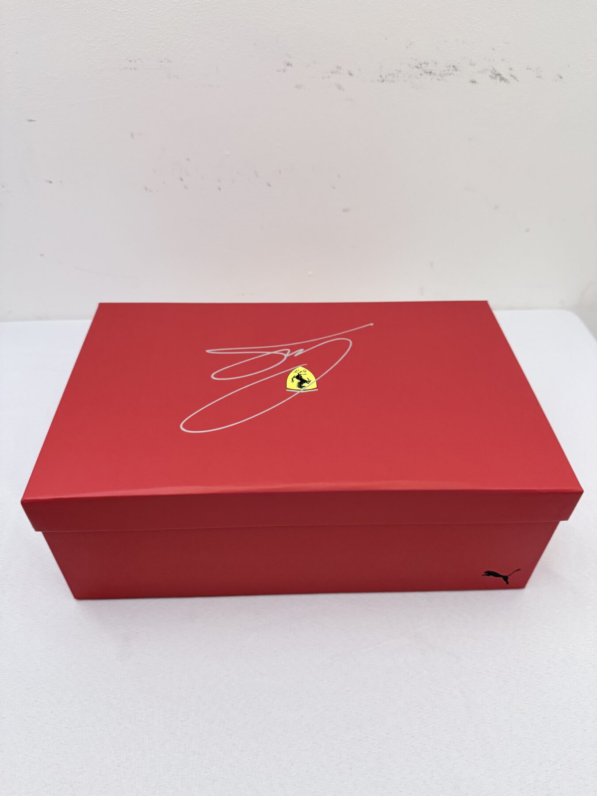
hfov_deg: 56.8
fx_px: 552
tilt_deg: -41.5
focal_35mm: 24
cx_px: 298
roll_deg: -0.3
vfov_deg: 71.6
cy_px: 398
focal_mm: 6.76
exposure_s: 1/50
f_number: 1.78
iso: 640
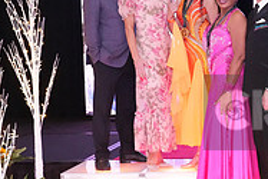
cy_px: 112
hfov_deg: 20.4
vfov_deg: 15.2
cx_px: 360
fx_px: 670
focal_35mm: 90
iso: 8000
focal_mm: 29
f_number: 6.3
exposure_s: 1/250
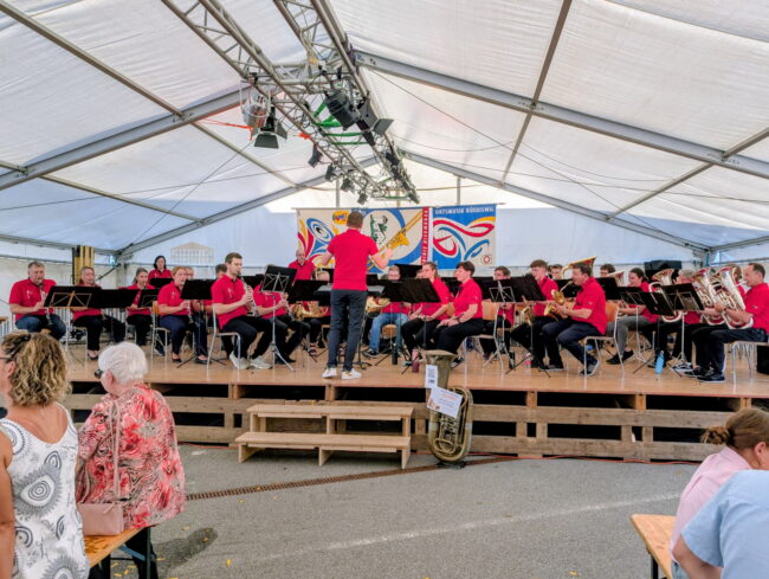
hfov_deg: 71.5
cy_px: 290
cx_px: 384
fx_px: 534
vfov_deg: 56.9
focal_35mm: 24
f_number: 1.68
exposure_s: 1/840
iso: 20
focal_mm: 6.9
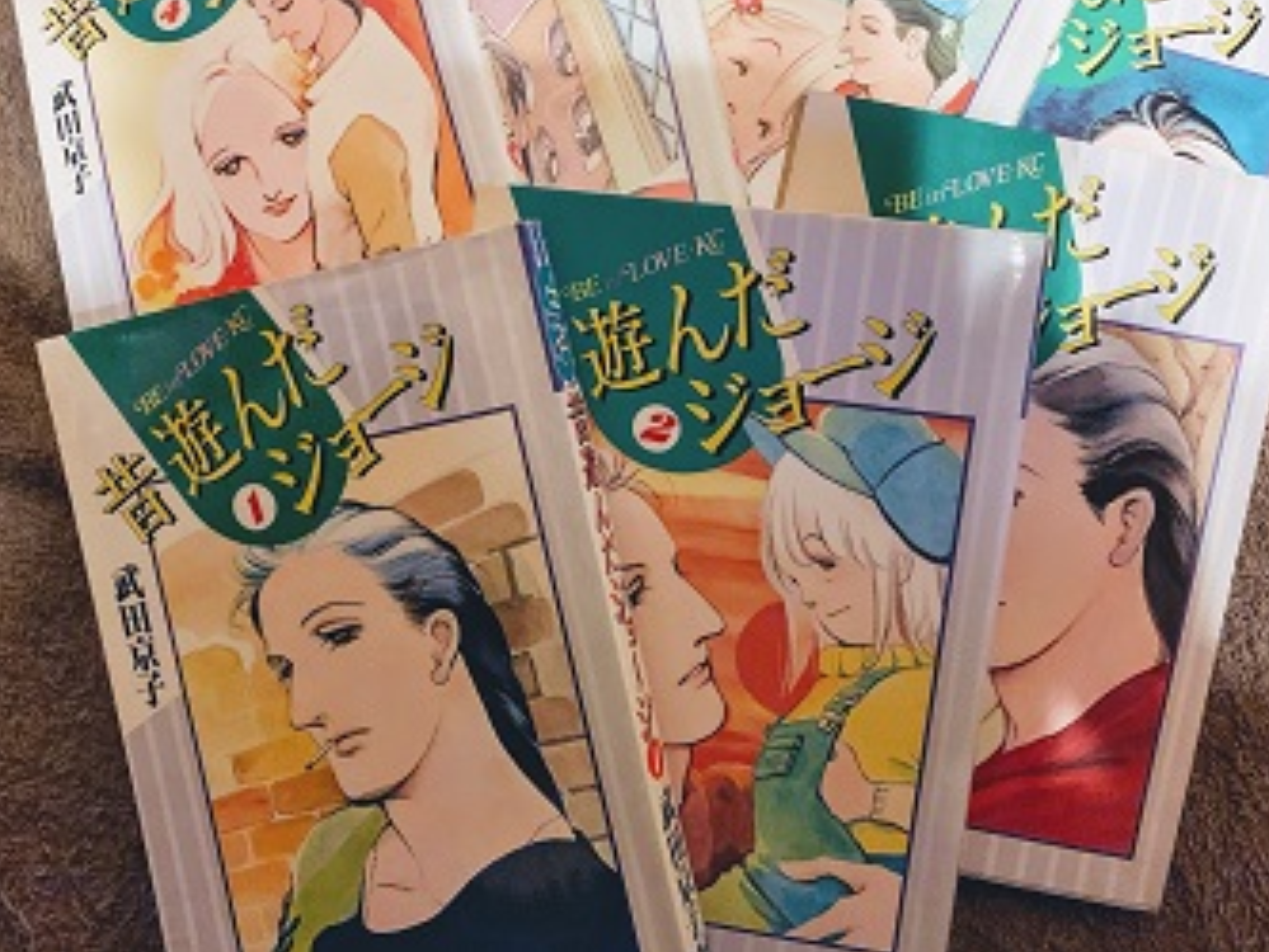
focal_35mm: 32
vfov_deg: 43.9
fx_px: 1174
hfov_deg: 56.7
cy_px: 373
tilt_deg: -77.4
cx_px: 583
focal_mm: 4.25
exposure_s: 1/20
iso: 800
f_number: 1.8
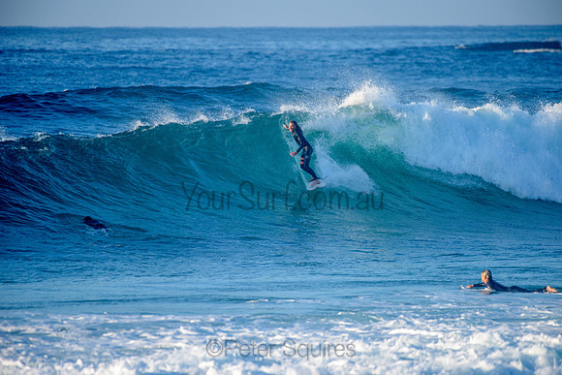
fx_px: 7807
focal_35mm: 500
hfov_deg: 4.1
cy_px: 188
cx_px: 281
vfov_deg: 2.8
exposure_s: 1/2000
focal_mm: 500
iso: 500
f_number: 5.6
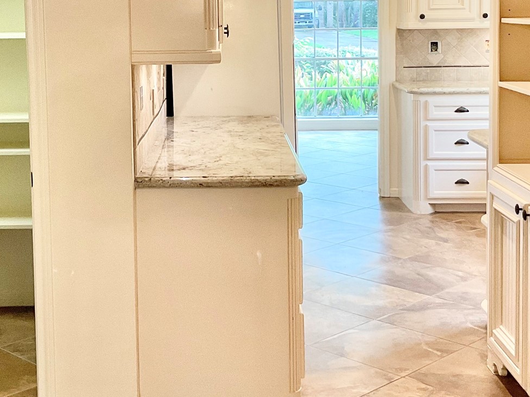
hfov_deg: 31.5
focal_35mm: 61
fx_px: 934
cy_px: 70
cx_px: 191
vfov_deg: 23.6
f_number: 1.8
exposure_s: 1/60
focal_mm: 3
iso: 80
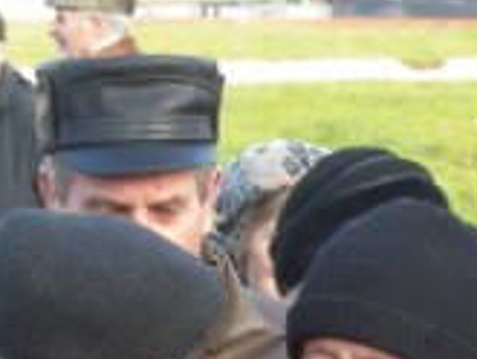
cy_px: 996
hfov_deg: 11.3
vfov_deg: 7.7
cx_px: 402
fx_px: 2399
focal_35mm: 174
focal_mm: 6
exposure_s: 1/86.6
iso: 64
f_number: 3.2
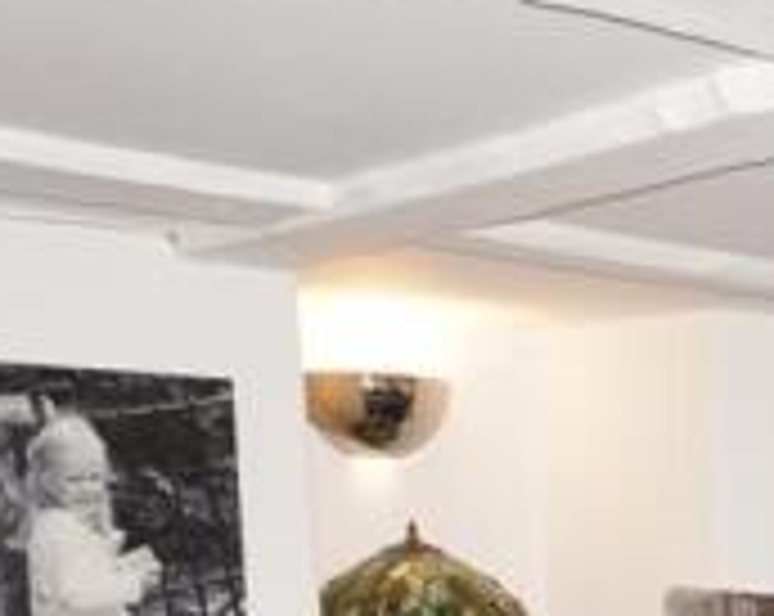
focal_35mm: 86
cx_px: 1089
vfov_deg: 16.2
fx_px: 1967
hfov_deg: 19.9
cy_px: 949
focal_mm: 16
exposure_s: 1/160
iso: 1000
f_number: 4
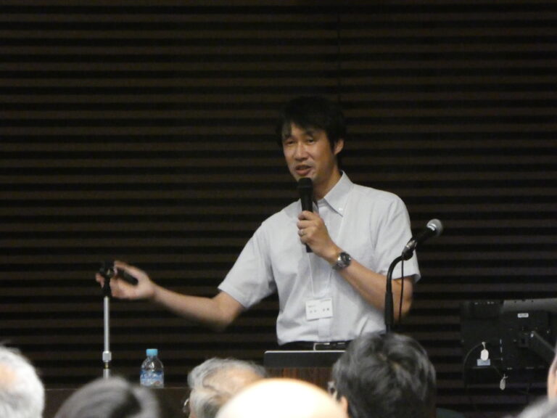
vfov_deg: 3.1
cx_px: 278
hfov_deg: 4.1
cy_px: 209
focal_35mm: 484
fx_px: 7788
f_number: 5.6
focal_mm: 86.7
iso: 3200
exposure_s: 1/13
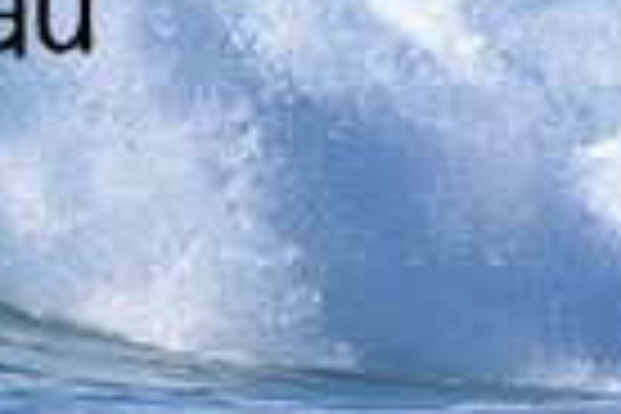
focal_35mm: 3358
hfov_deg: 0.6
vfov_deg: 0.4
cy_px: -52
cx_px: -382
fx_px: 57921
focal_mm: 800
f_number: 11
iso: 1000
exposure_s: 1/2000
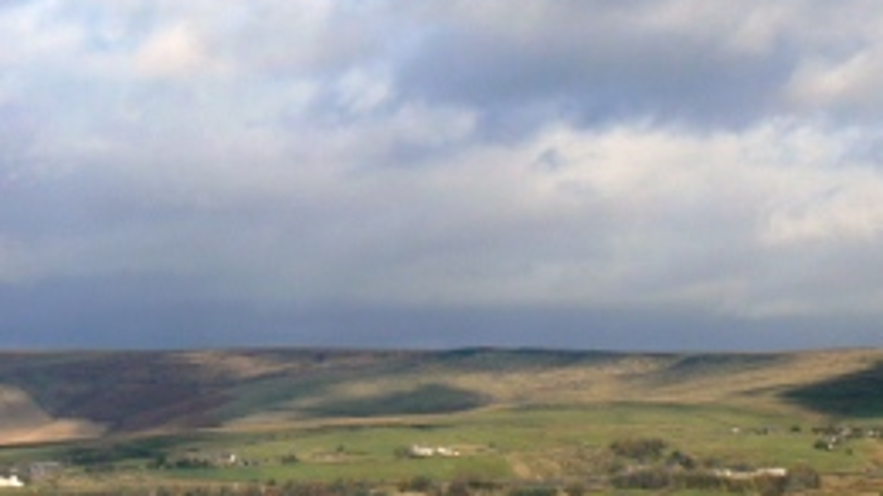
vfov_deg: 6.4
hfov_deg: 11.4
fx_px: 4400
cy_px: 336
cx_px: 710
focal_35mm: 188
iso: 80
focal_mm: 17.3
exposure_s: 1/400
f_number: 7.1
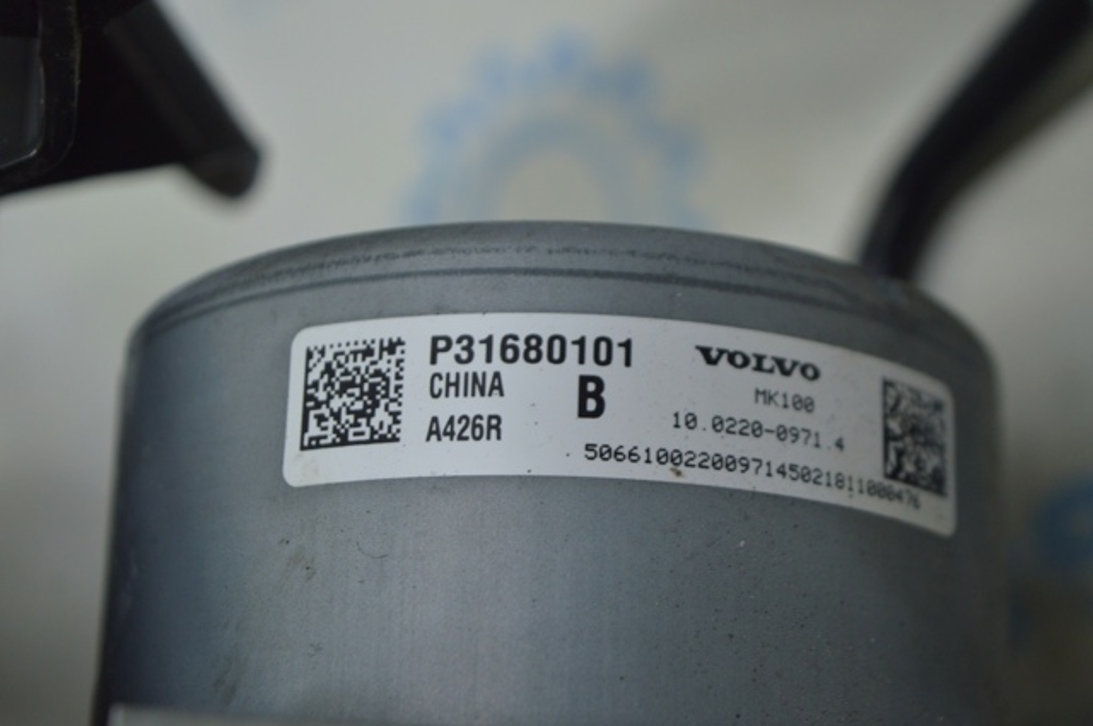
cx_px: 546
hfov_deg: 24.6
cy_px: 363
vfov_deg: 16.5
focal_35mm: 82
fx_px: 2502
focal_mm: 55
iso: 400
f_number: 5.6
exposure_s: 1/50
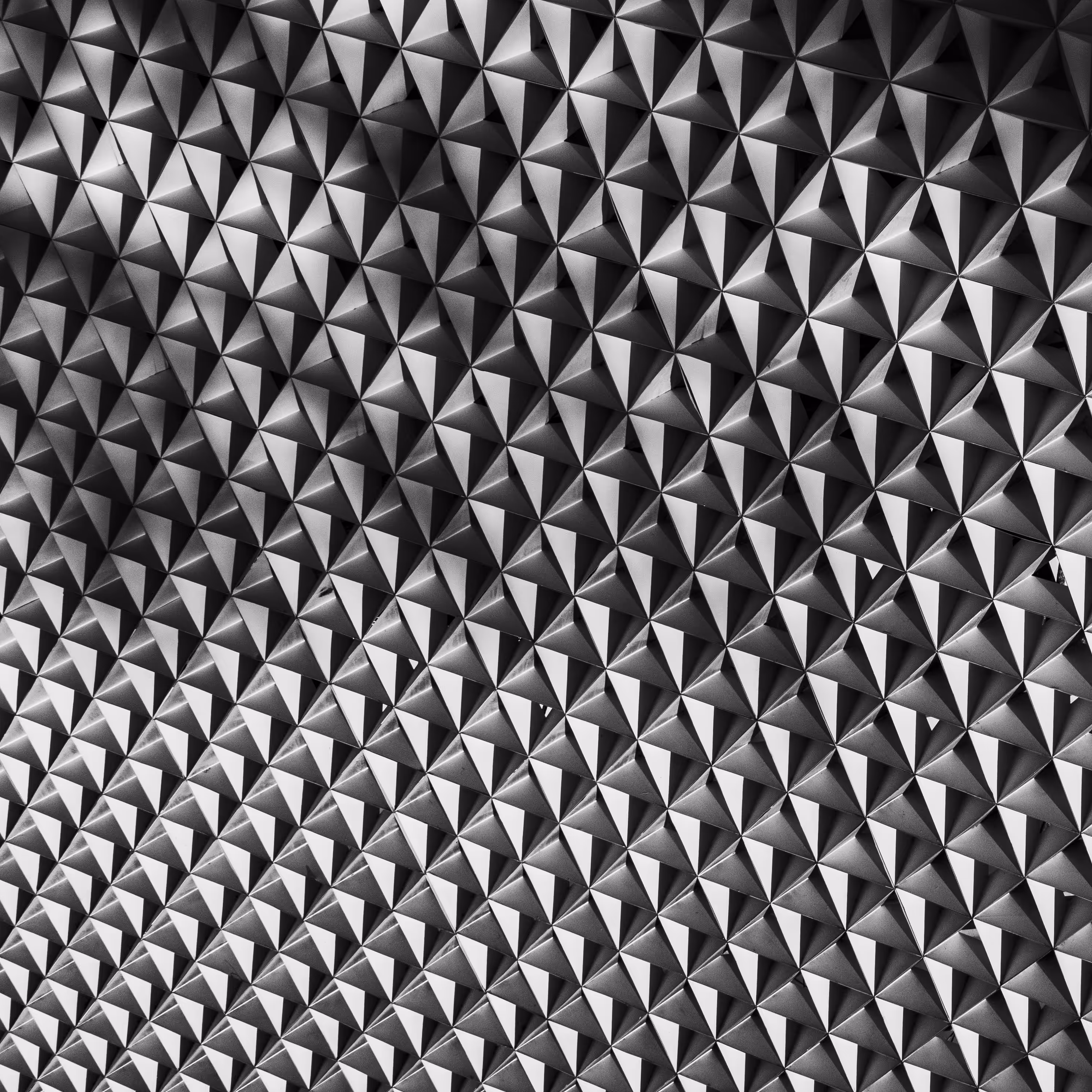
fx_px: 1713
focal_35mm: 48
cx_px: 829
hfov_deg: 34.6
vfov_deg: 35.3
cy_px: 474
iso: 400
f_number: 8
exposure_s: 1/2000
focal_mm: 15.3
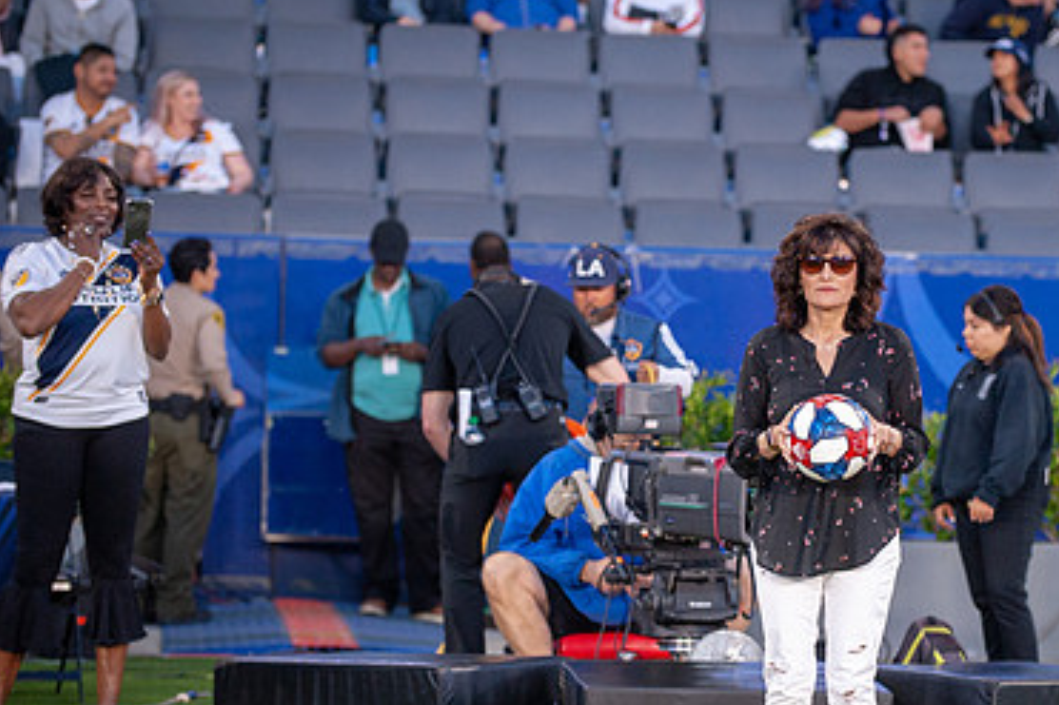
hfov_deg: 10.1
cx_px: 825
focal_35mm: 203
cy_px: 445
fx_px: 5969
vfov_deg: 6.8
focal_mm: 130
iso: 1600
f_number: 2.8
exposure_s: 1/500
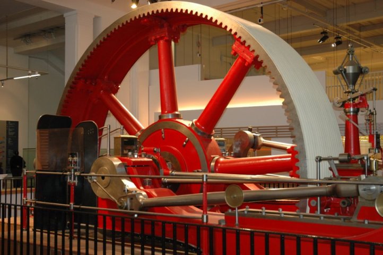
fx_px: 494
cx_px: 192
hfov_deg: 42.4
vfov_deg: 28.9
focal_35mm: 46
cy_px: 128
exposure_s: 1/25
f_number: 4
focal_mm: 31
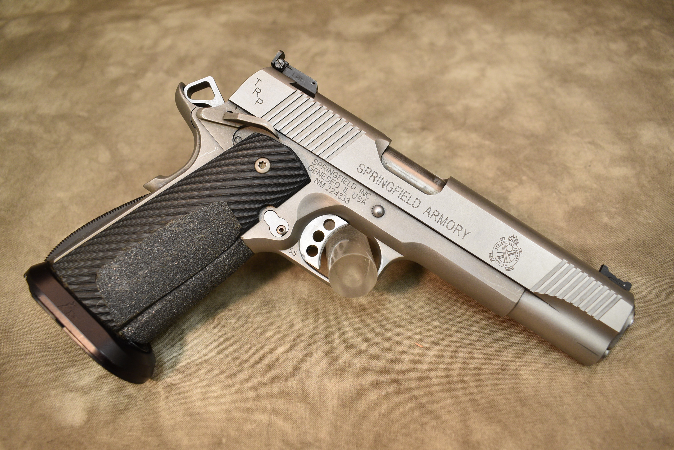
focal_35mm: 30
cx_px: 337
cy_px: 225
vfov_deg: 43.7
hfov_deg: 61.9
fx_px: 562
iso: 800
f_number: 5
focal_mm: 20
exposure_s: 1/60
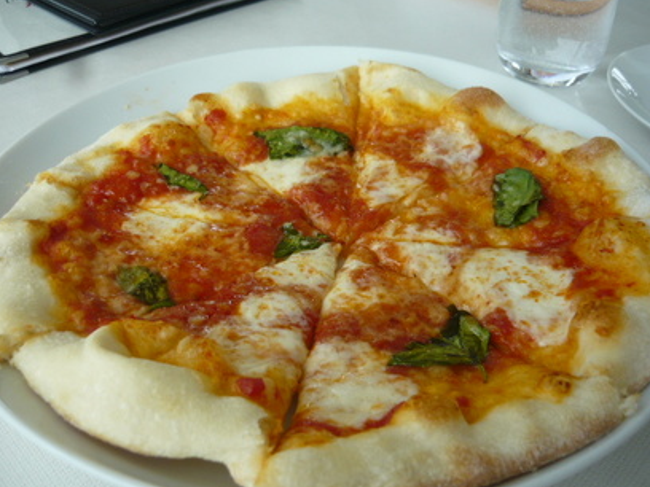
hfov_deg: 54.0
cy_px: 240
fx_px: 638
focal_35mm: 34
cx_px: 322
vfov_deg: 41.8
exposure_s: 1/200
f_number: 2.8
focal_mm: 5.5
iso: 100
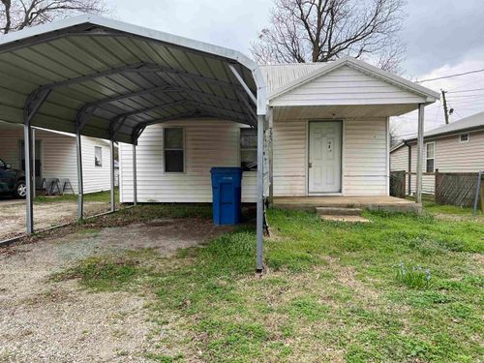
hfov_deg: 67.3
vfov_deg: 53.1
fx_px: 364
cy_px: 182
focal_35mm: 26
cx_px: 242
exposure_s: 1/383
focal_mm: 5.7
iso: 50
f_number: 1.5
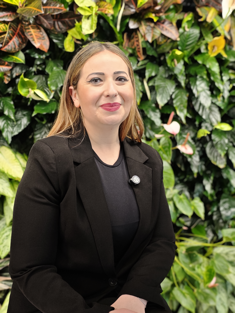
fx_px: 398
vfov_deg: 42.9
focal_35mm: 44
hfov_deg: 32.9
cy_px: 156
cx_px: 118
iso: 160
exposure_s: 1/100
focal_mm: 8.72
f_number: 1.63
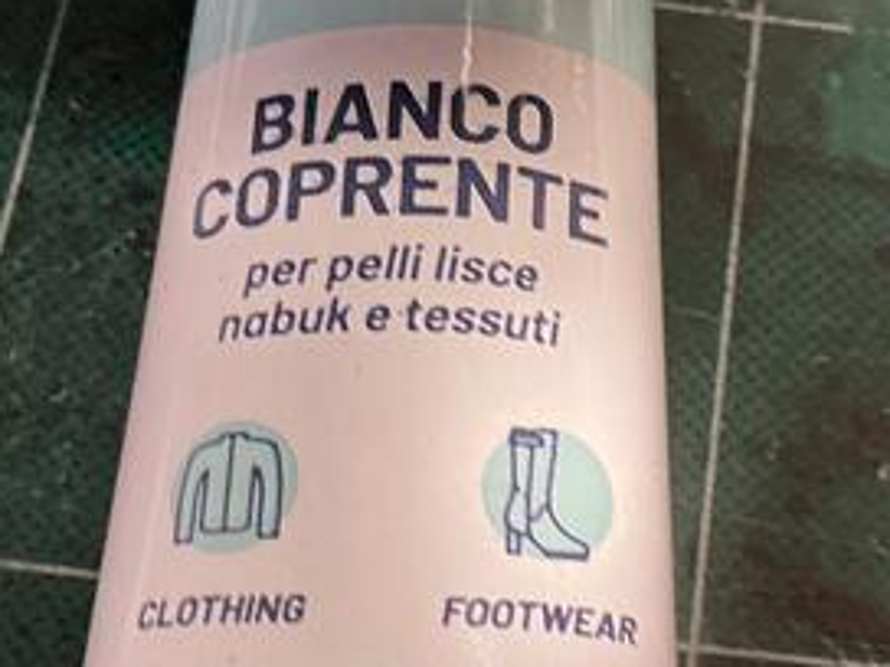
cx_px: 514
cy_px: 257
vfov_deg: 15.4
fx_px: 2468
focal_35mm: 96
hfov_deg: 20.4
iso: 200
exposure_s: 1/33
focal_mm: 3
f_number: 1.8
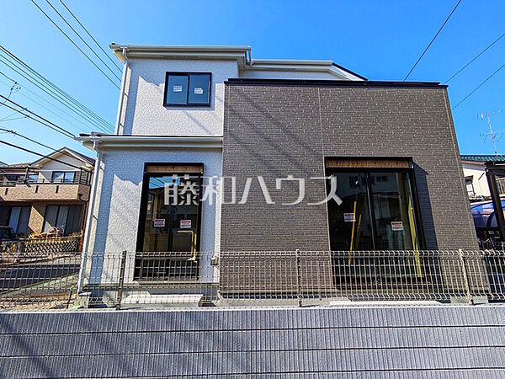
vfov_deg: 85.7
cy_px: 190
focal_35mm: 14
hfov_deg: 102.1
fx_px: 204
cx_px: 252
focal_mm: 1.83
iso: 44
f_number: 2.2
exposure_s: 1/1458
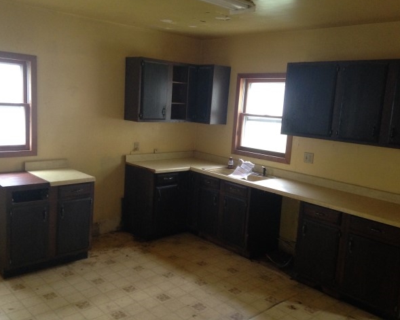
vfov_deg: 42.2
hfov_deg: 51.5
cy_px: 158
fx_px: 414
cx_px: 195
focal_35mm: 35
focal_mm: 4.12
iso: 250
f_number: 2.4
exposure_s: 1/20
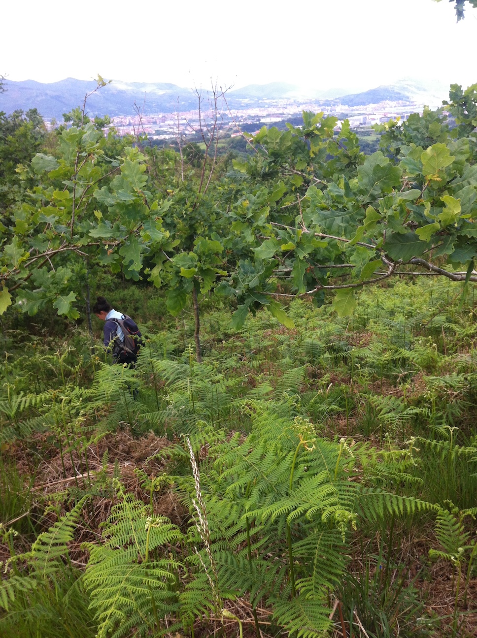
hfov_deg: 40.6
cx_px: 238
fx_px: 645
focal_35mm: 35
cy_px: 319
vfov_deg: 52.7
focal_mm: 3.85
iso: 80
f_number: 2.8
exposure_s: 1/230
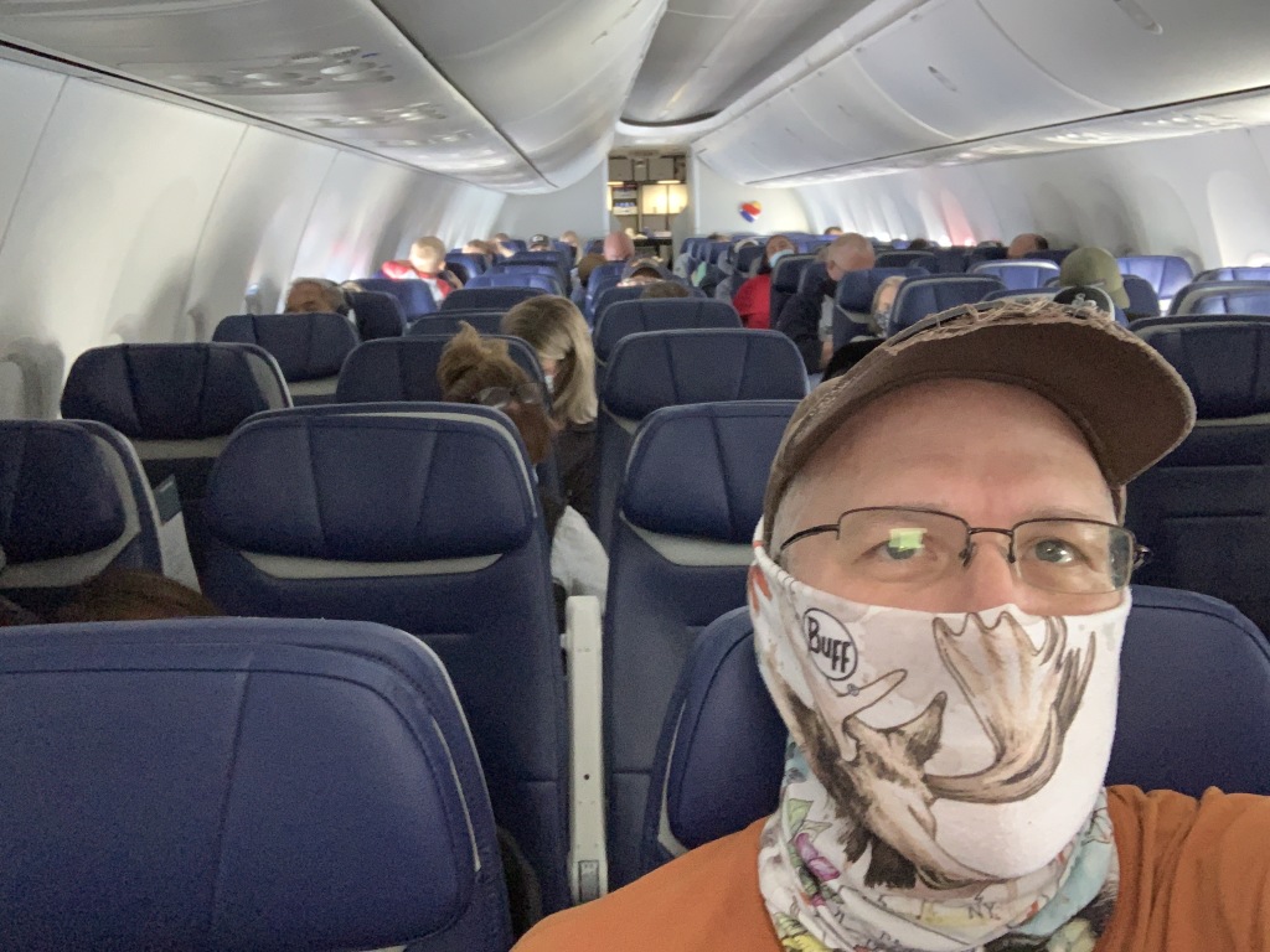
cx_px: 635
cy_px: 476
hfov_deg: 56.8
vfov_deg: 44.2
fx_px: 1174
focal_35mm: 32
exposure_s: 1/30
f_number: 2.2
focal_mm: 2.87
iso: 320
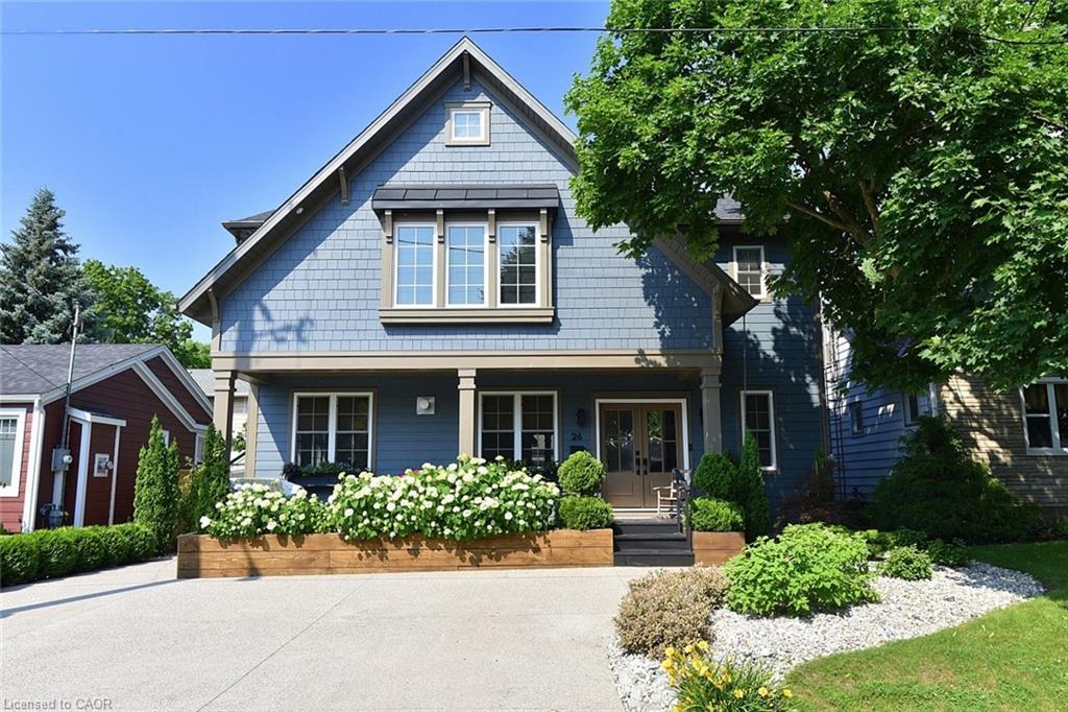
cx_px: 534
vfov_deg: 55.1
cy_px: 356
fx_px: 682
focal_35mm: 23
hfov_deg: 76.1
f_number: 9
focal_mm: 23
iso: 250
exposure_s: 1/320
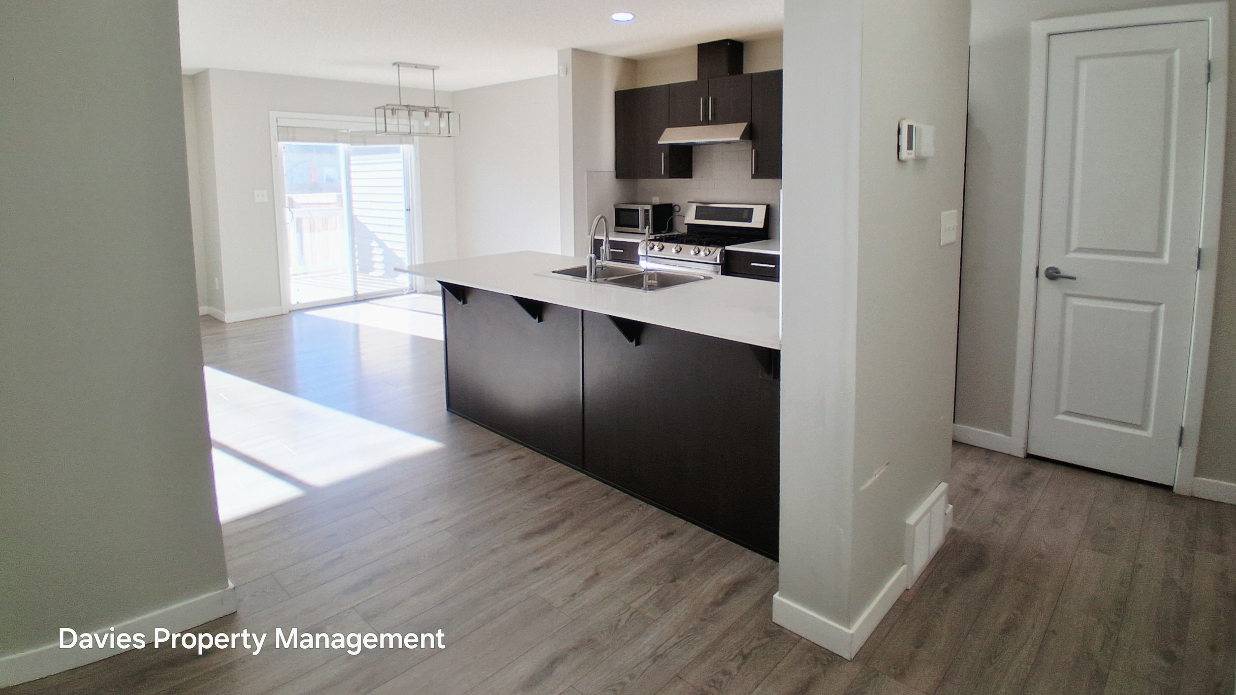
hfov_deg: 89.6
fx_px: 623
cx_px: 632
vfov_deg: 57.3
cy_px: 244
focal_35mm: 19
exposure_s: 1/178
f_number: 2.2
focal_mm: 1.4
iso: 50
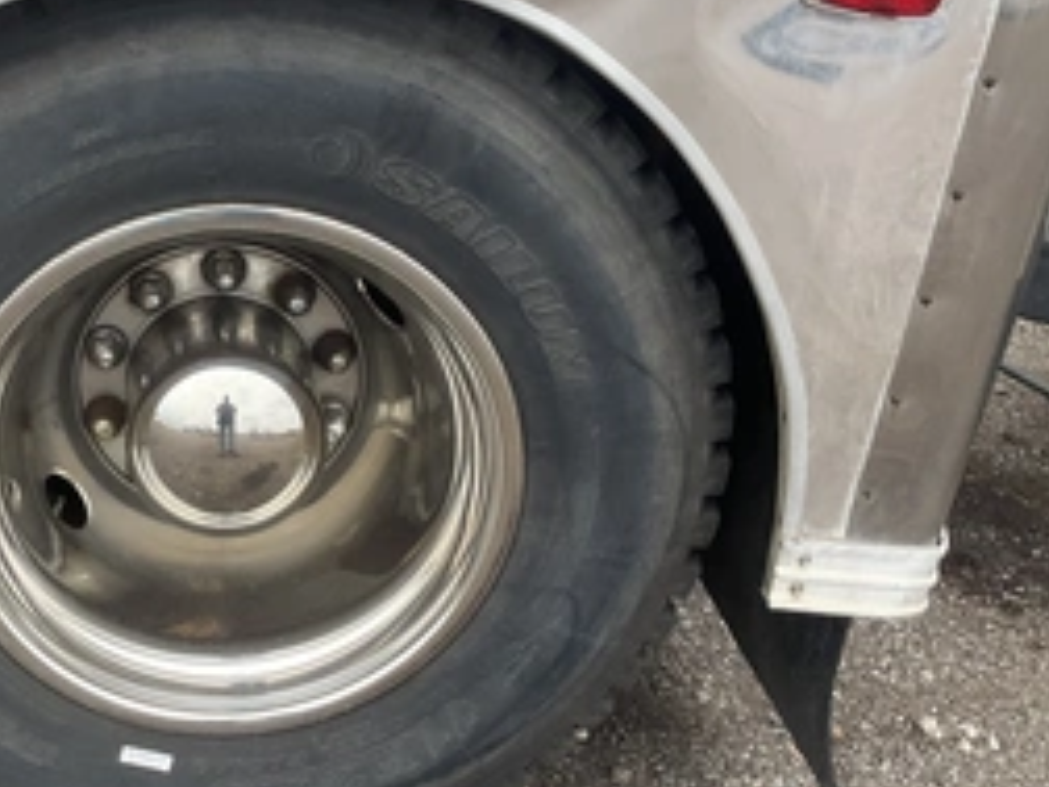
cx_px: 258
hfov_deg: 40.1
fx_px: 1394
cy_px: 375
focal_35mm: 46
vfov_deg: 31.5
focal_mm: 3
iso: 25
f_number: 1.8
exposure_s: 1/391
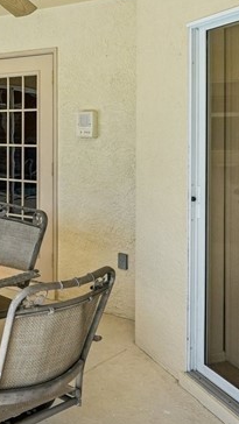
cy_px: 112
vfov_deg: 40.3
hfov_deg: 23.3
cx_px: 22
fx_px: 563
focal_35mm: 50
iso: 400
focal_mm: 16
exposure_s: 1/200
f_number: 8
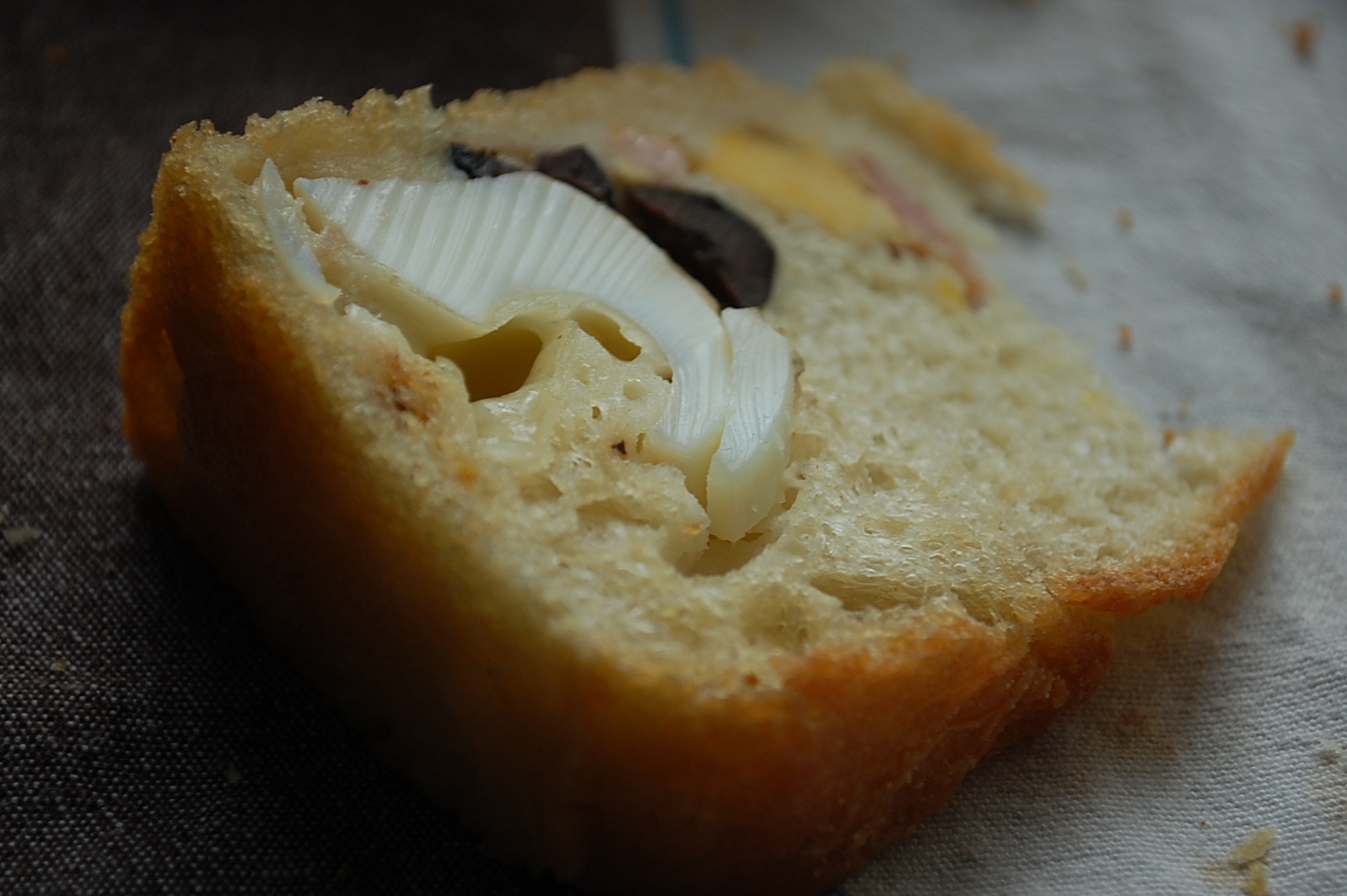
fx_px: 3084
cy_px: 448
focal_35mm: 82
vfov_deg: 16.5
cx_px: 674
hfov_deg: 24.6
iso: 280
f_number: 5.6
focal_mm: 55
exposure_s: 1/125
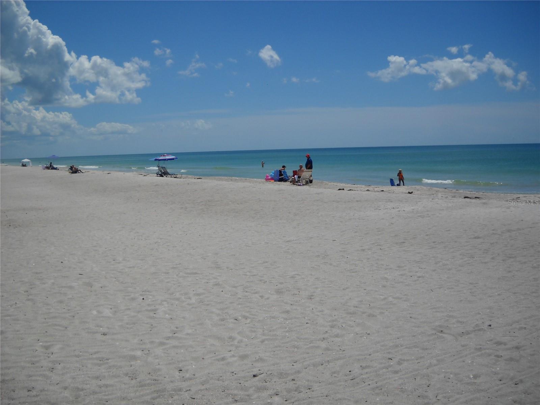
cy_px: 202
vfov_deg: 35.1
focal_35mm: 41
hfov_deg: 45.8
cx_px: 270
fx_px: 640
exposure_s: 1/957
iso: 64
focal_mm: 6.72
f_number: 5.5
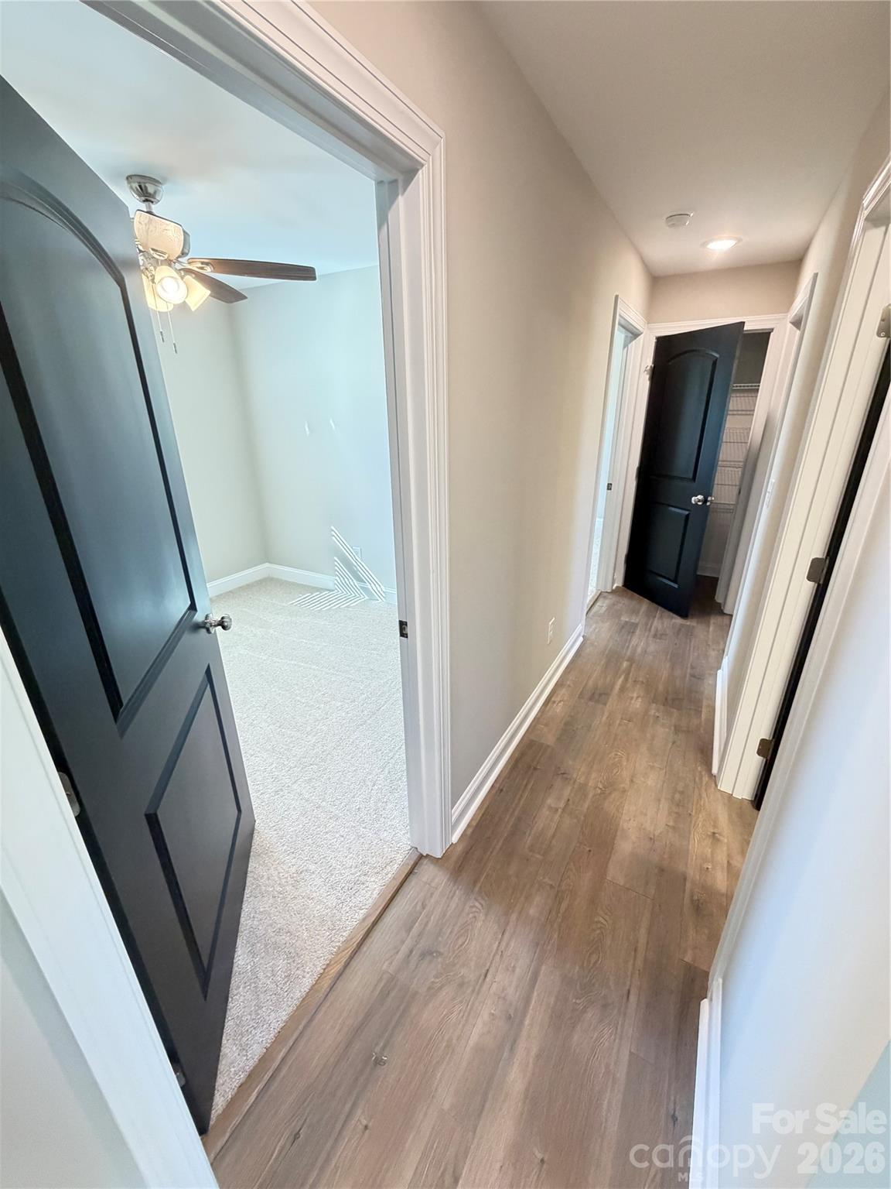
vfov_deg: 102.1
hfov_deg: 85.7
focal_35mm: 14
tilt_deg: -19.6
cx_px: 446
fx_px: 480
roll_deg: -0.1
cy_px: 594
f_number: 2.2
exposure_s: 1/60
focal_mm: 2.22
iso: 500
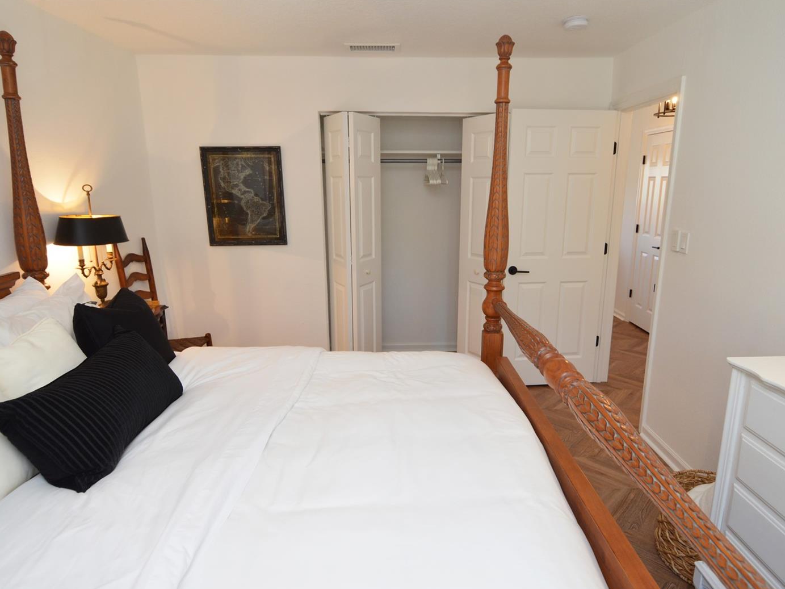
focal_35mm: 20
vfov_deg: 66.0
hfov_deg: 81.7
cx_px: 404
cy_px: 298
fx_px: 454
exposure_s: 1/80
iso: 400
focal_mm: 12
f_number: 4.5
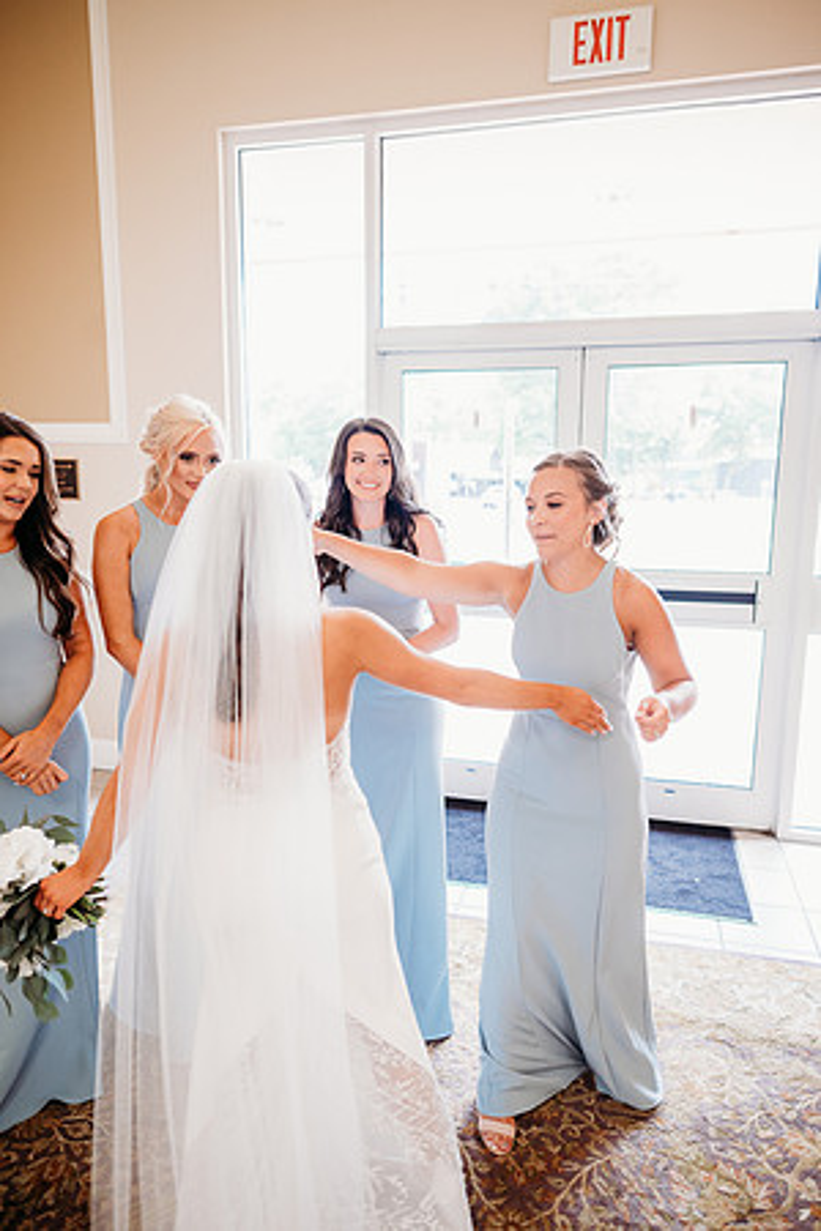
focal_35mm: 24
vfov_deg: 73.7
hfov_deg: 53.1
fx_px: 821
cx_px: 410
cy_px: 616
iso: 640
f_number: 2.5
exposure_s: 1/160
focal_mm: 24
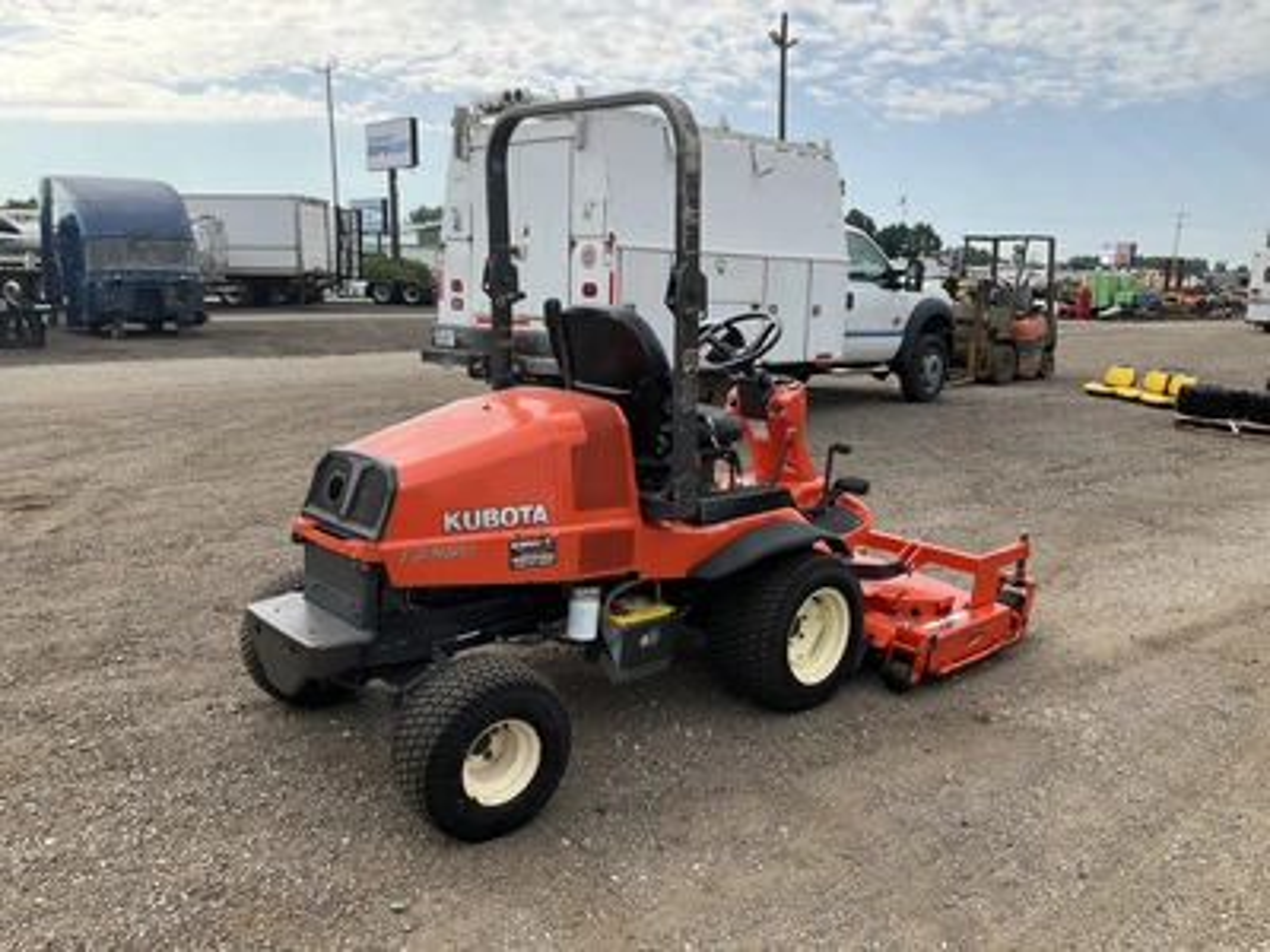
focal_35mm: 29
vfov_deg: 48.2
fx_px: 1064
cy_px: 476
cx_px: 635
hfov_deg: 61.7
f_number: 1.8
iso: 25
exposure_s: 1/1121
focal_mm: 3
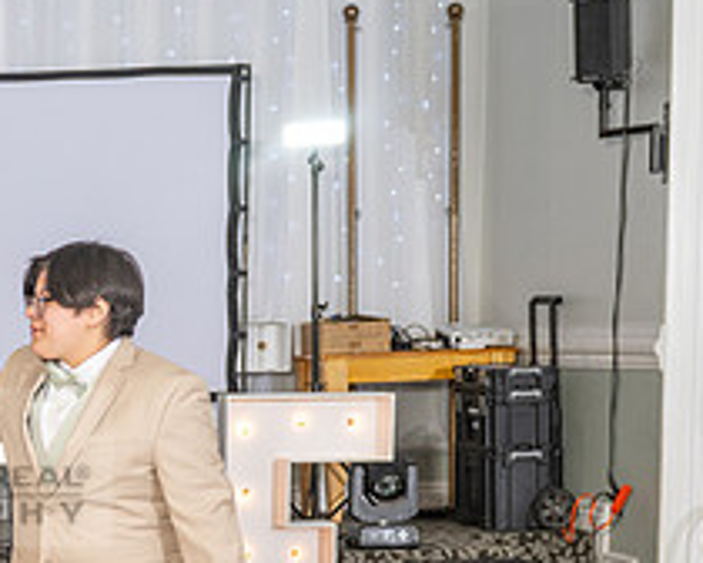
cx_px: -190
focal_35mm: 118
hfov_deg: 15.6
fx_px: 2455
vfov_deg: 12.8
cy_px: 621
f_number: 3.5
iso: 500
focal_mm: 28
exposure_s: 1/200
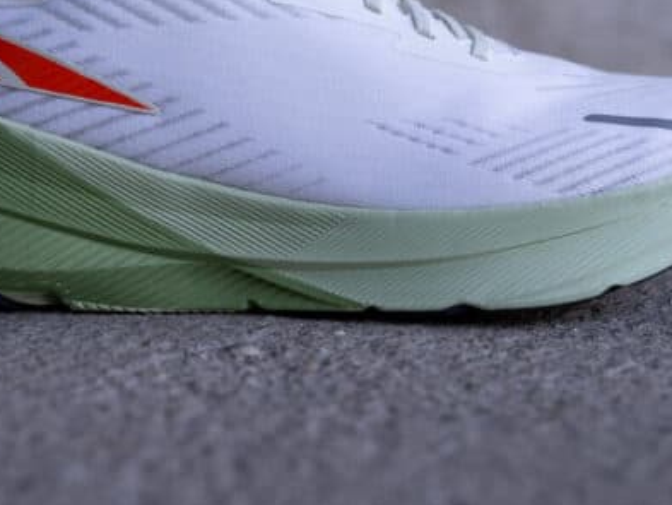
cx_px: 309
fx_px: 1767
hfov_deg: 21.5
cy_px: 116
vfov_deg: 16.2
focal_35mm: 91
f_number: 4
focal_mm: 50
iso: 250
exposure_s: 1/160
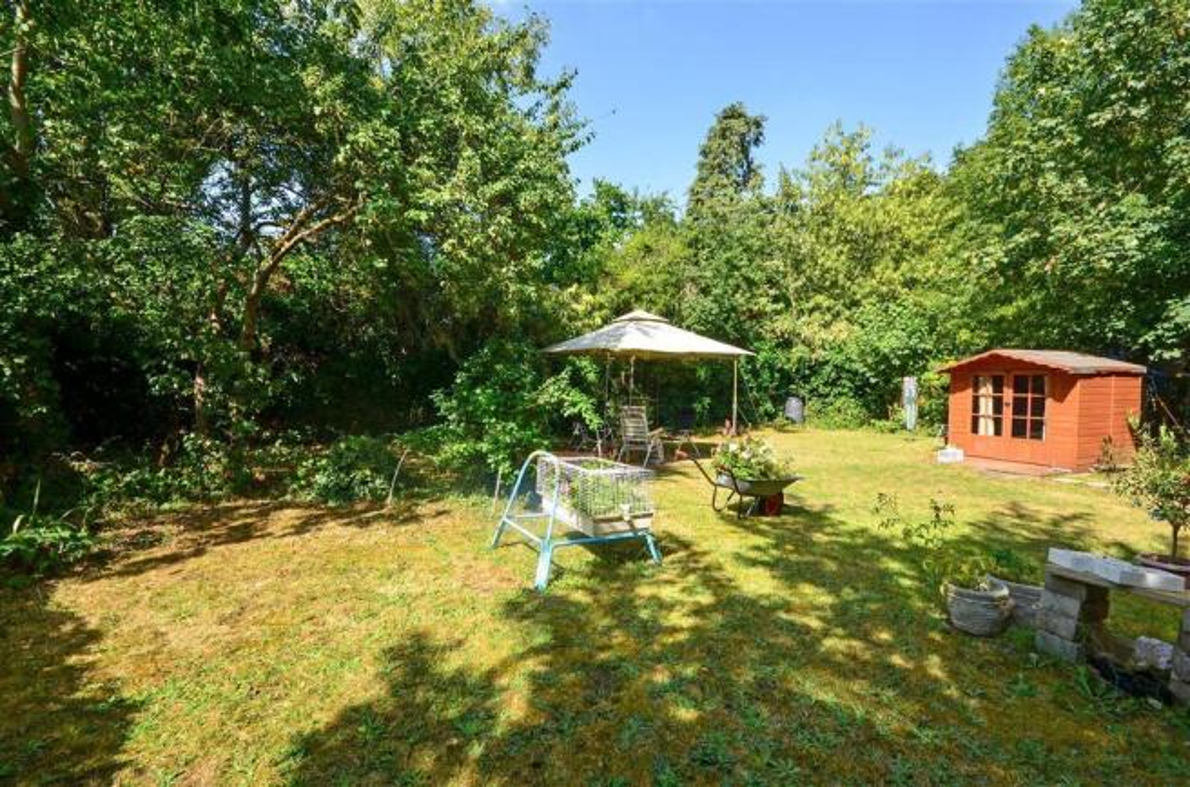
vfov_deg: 77.0
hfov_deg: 100.5
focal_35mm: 15
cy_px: 394
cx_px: 595
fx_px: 495
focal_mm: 10
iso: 200
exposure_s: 1/60
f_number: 11
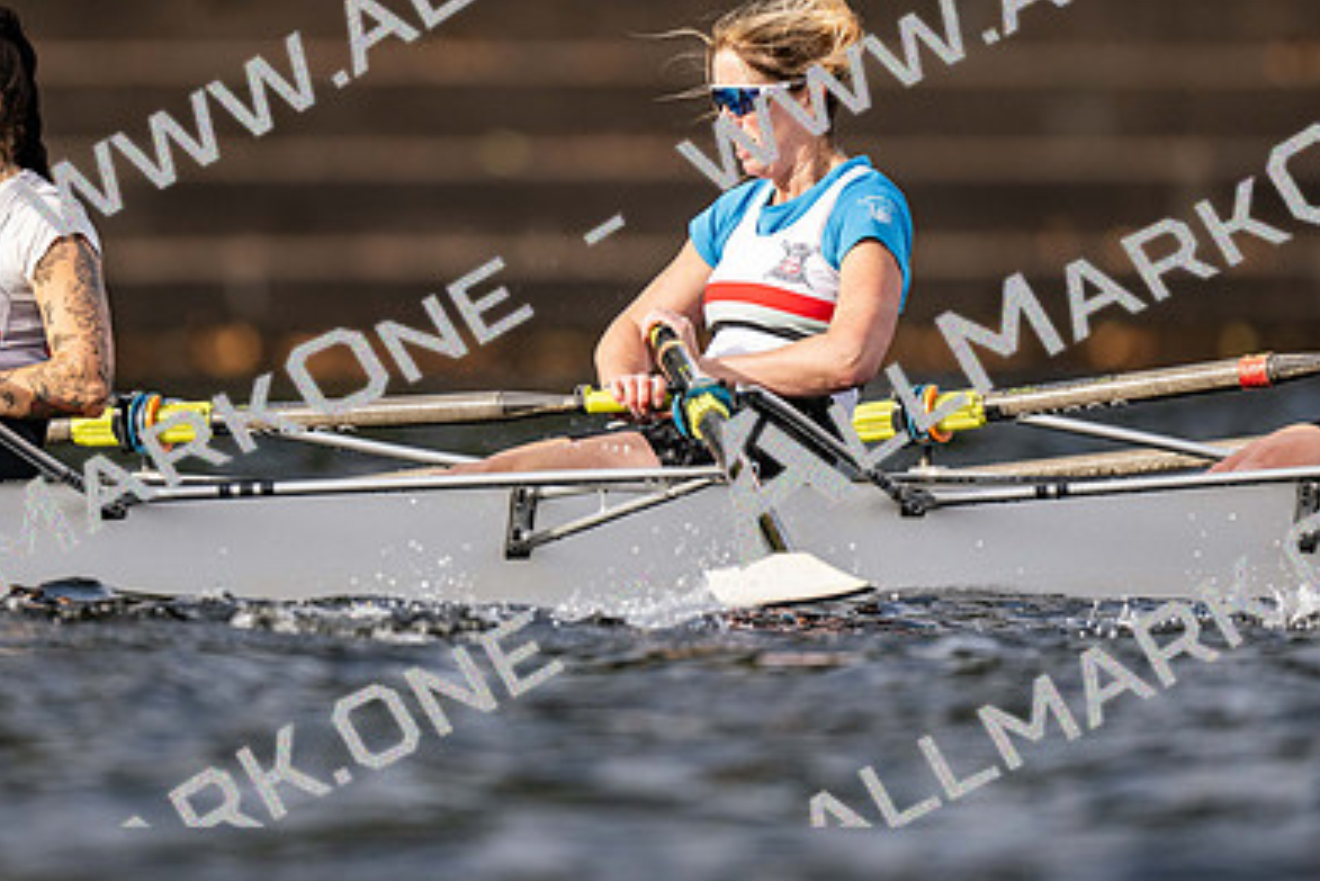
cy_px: 248
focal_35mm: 891
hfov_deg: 2.3
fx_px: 32680
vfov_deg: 1.5
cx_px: 432
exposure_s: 1/2500
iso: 360
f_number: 4
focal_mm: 600
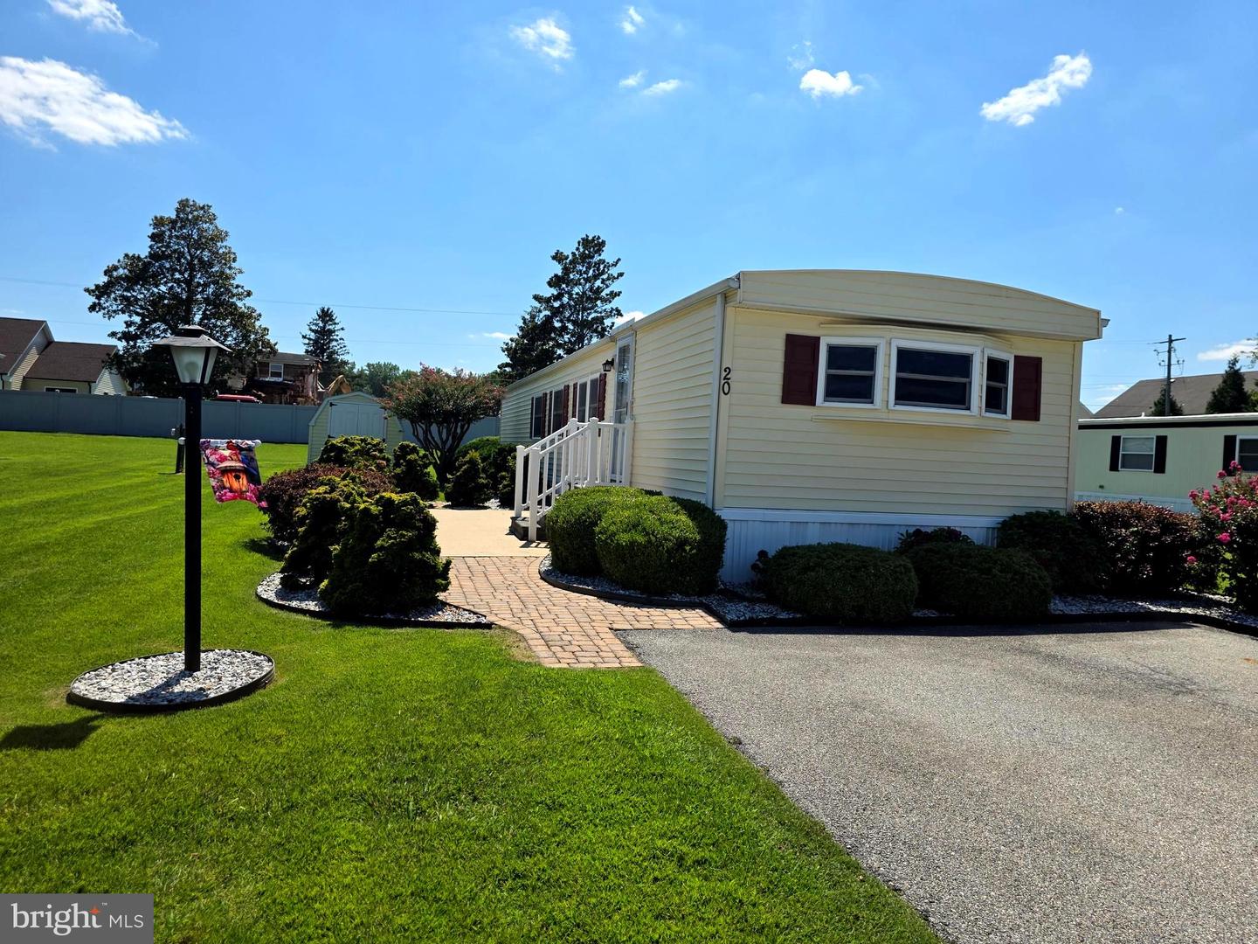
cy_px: 472
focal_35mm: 23
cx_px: 629
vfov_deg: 58.9
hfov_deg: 73.9
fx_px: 836
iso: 64
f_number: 1.7
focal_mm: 6.3
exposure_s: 1/7944
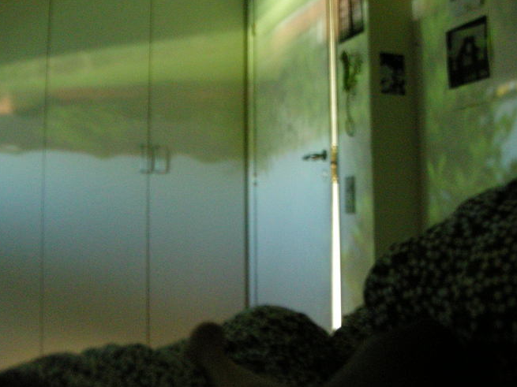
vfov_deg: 32.8
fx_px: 657
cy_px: 152
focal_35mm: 44
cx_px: 279
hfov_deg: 42.9
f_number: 3.8
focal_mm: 7.5
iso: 400
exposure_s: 8
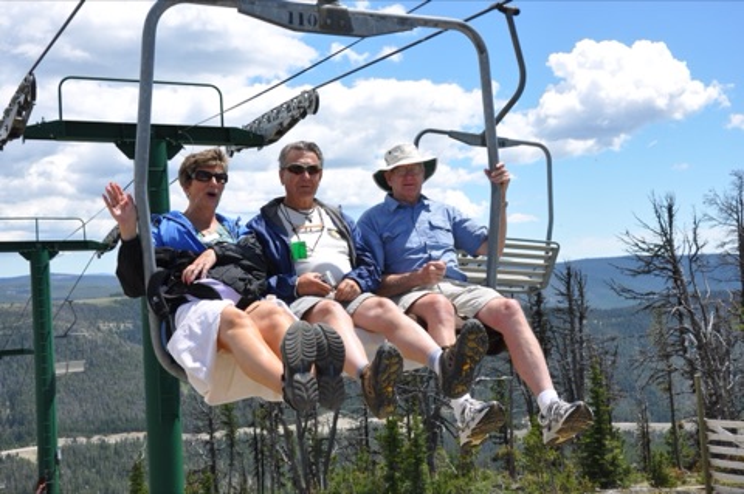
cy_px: 247
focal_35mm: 48
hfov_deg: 41.2
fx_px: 991
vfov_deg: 28.0
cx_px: 372
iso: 200
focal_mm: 32
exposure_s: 1/400
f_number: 10
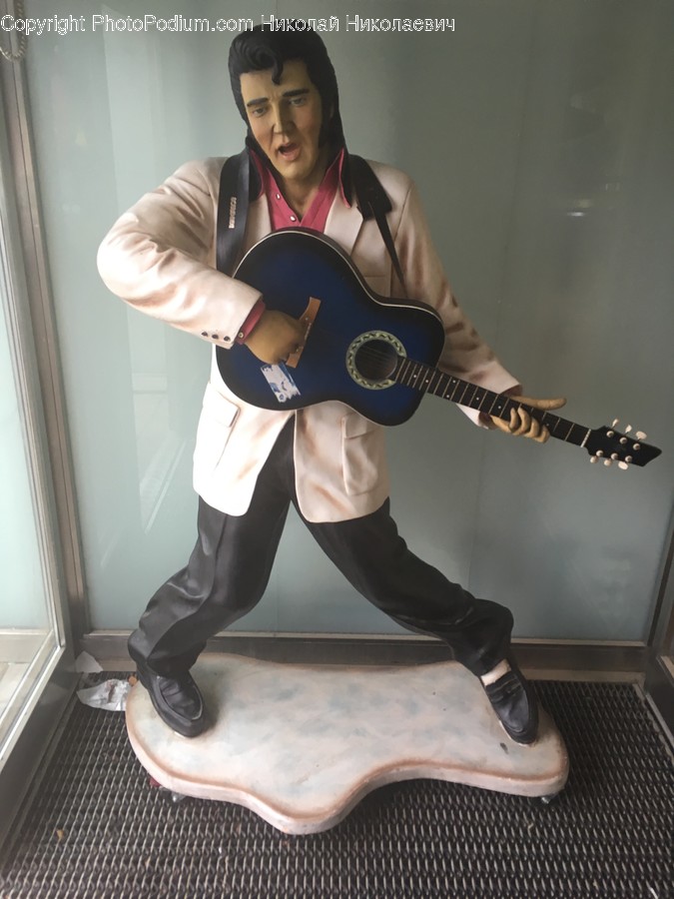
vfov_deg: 61.7
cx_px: 337
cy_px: 450
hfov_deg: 48.2
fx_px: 753
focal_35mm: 29
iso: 64
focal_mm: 4.15
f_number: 2.2
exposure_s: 1/33
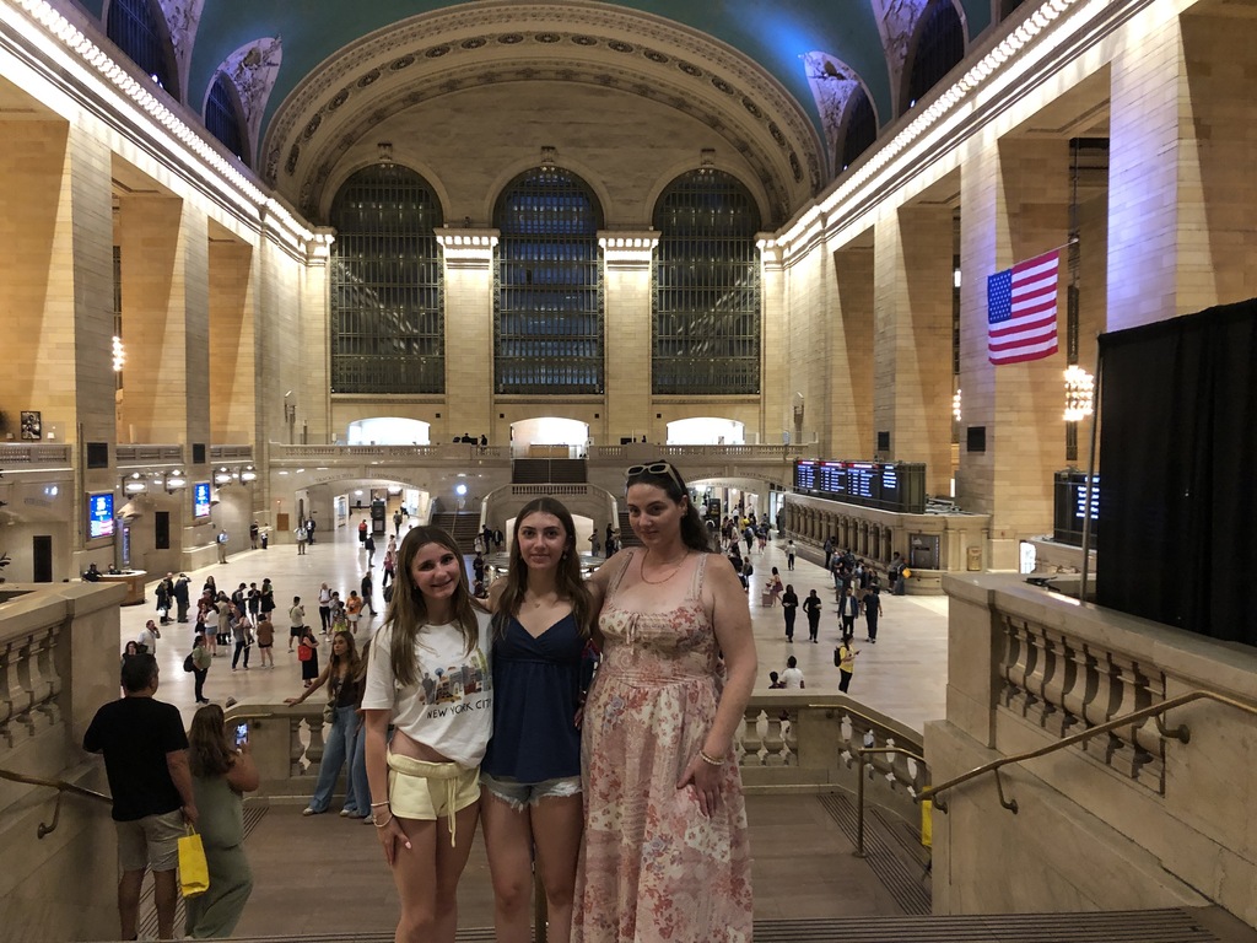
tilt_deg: -1.6
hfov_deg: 63.4
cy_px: 472
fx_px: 1017
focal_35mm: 28
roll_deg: -0.2
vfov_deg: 49.7
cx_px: 628
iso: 100
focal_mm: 3.99
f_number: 1.8
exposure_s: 1/10
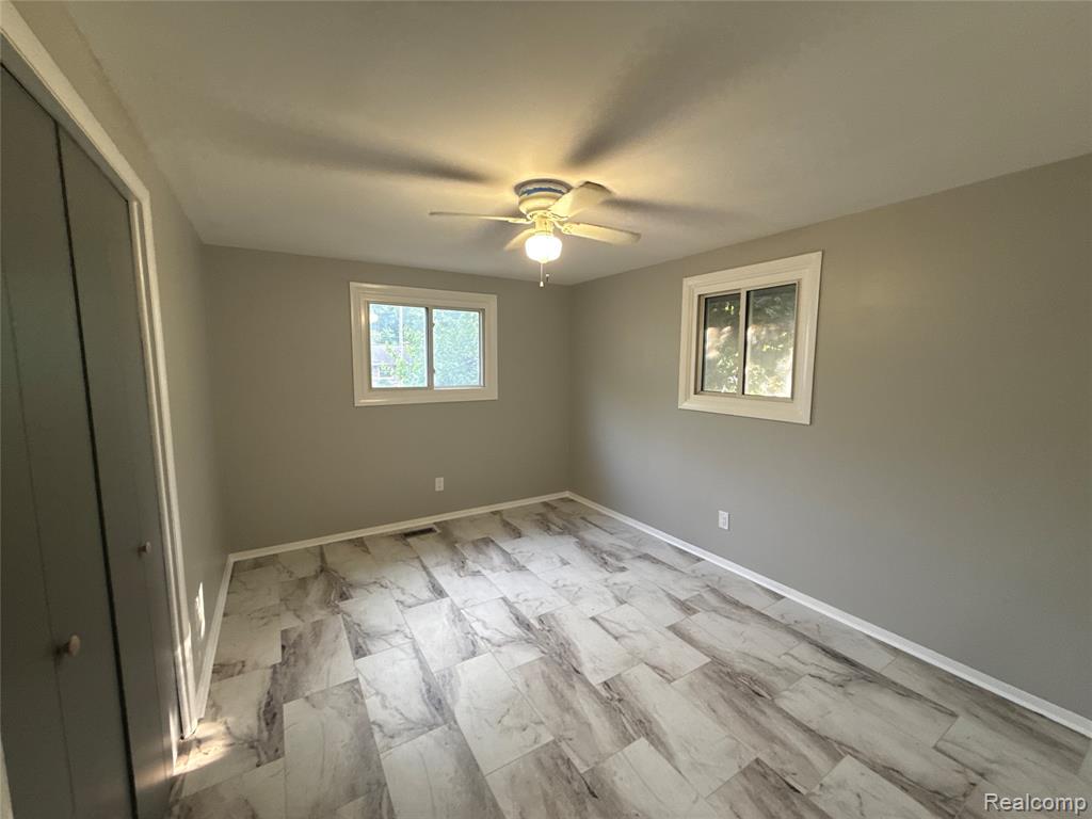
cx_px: 546
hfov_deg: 102.1
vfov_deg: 85.7
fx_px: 442
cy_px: 410
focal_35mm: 14
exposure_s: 1/60
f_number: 2.2
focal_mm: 2.22
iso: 250
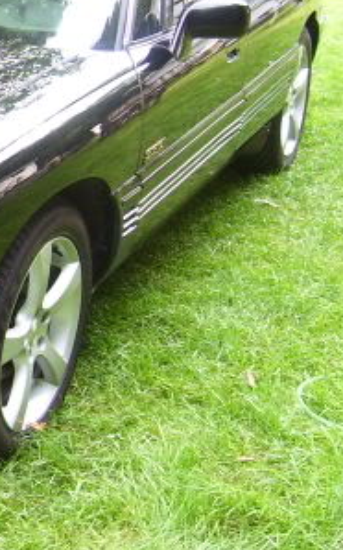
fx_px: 1168
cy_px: 154
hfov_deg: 15.2
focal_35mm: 78
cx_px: -199
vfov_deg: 26.2
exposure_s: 1/60
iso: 80
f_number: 2.7
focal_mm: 5.6
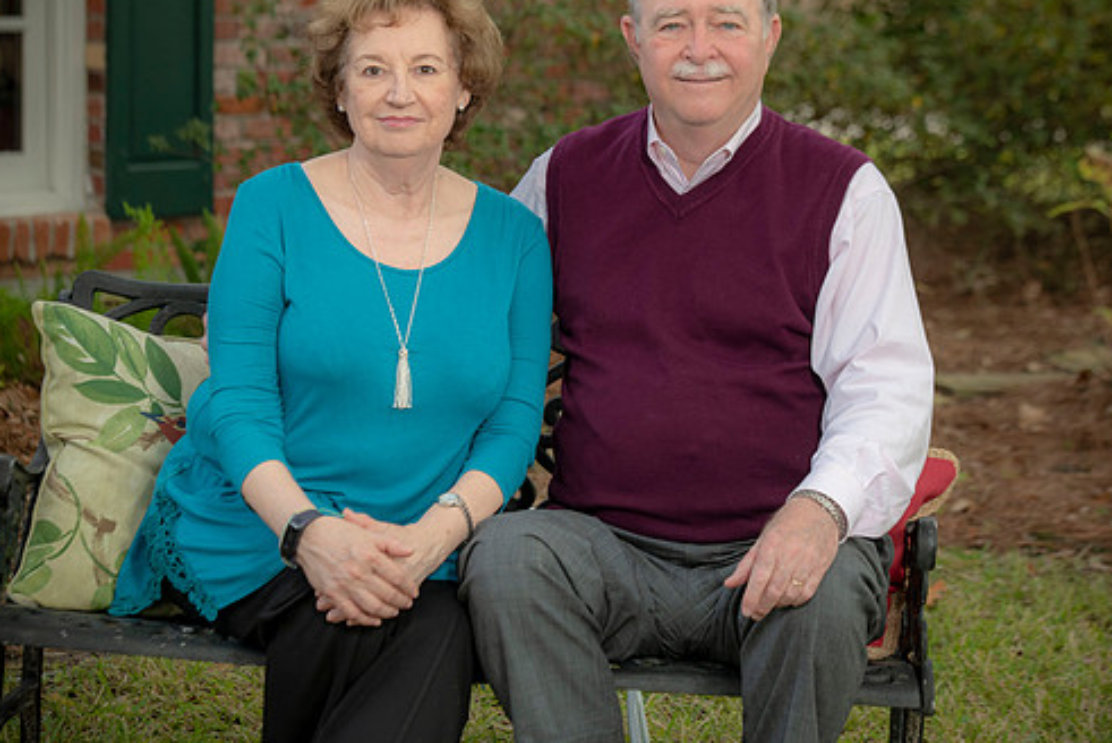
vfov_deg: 11.1
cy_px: 314
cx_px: 571
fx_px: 3832
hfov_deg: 16.5
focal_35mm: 124
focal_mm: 105
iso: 320
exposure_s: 1/250
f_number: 5
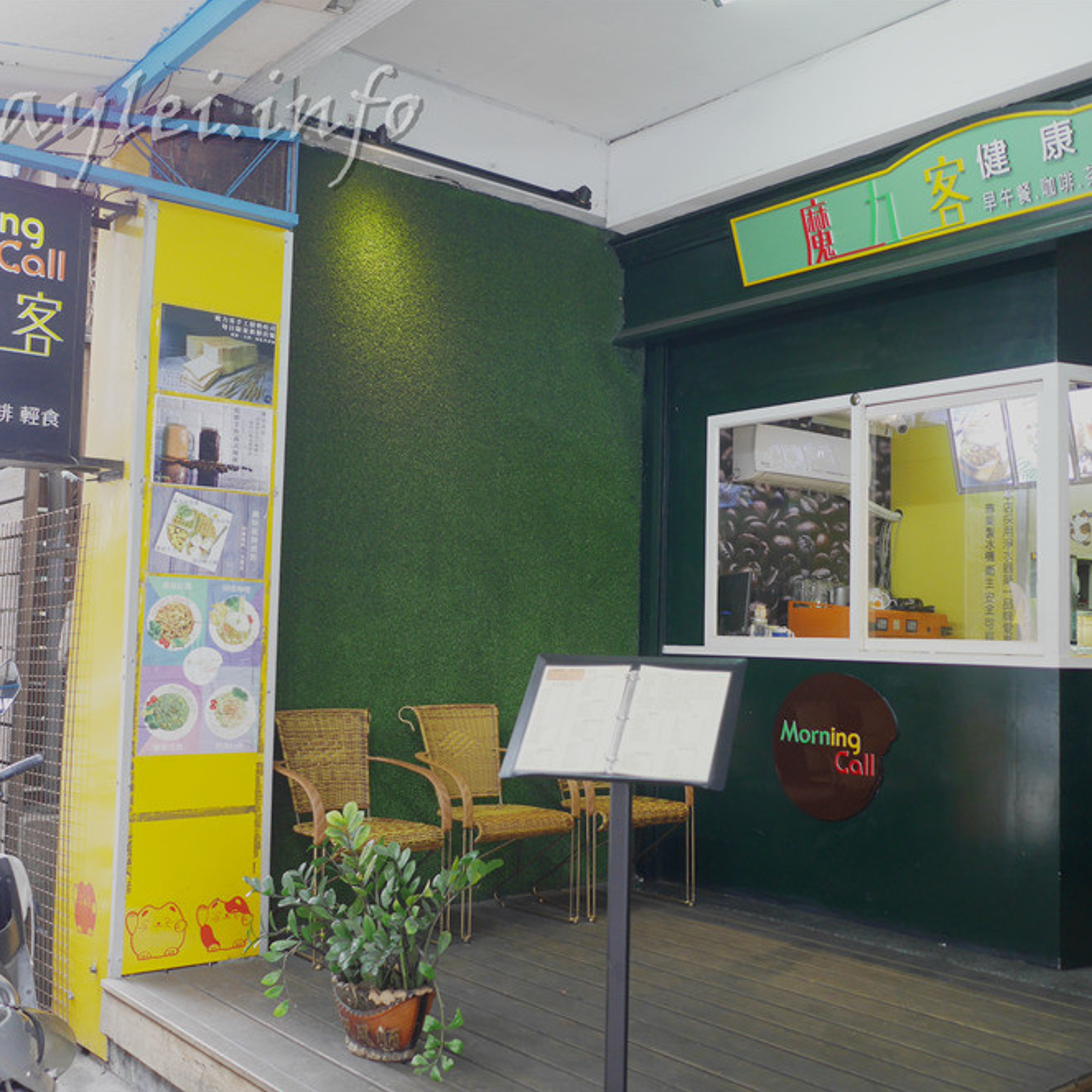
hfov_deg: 46.0
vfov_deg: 46.0
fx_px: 1285
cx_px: 598
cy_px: 553
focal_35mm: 36
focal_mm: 15
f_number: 1.7
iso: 200
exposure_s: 1/60
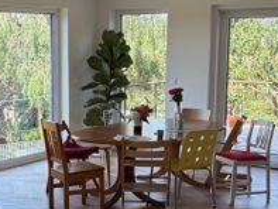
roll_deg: +2.0
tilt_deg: -8.6
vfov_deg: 18.6
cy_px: 147
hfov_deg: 24.4
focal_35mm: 79
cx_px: 65
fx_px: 635
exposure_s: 1/238
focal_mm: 5.96
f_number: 1.6
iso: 50
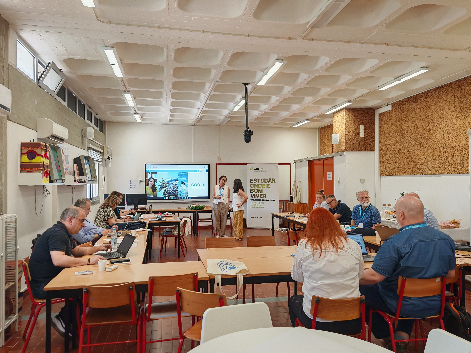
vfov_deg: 51.4
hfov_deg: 65.3
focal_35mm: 27
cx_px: 236
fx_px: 367
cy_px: 176
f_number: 1.9
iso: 160
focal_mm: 6.67
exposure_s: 1/100
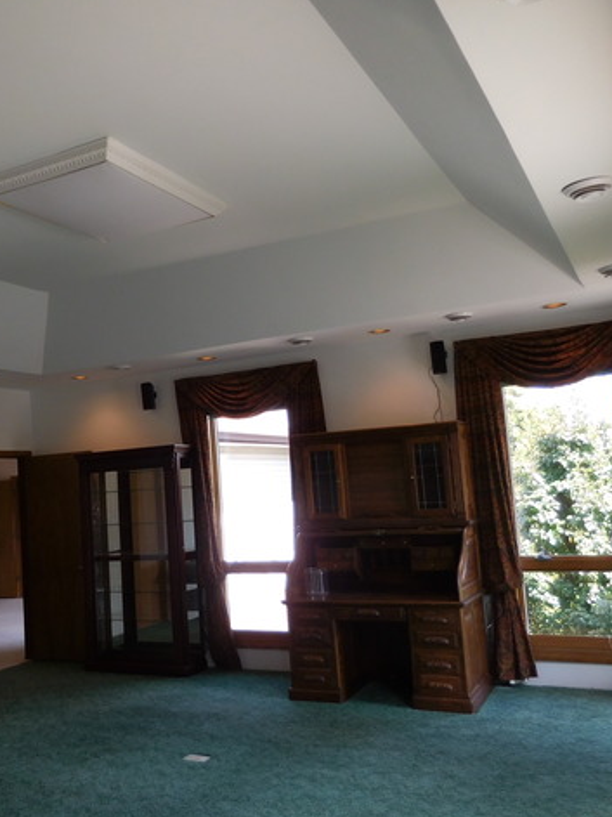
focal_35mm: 34
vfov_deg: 54.0
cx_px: 182
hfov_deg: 41.0
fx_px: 802
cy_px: 409
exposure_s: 1/80
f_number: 3.3
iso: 125
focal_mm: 4.5
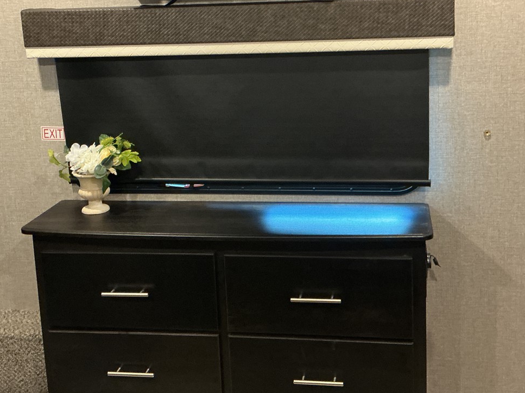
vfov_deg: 30.0
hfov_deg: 39.7
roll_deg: +3.9
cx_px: 267
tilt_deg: -11.1
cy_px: 131
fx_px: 728
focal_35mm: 48
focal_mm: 3
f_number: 1.8
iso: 250
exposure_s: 1/30
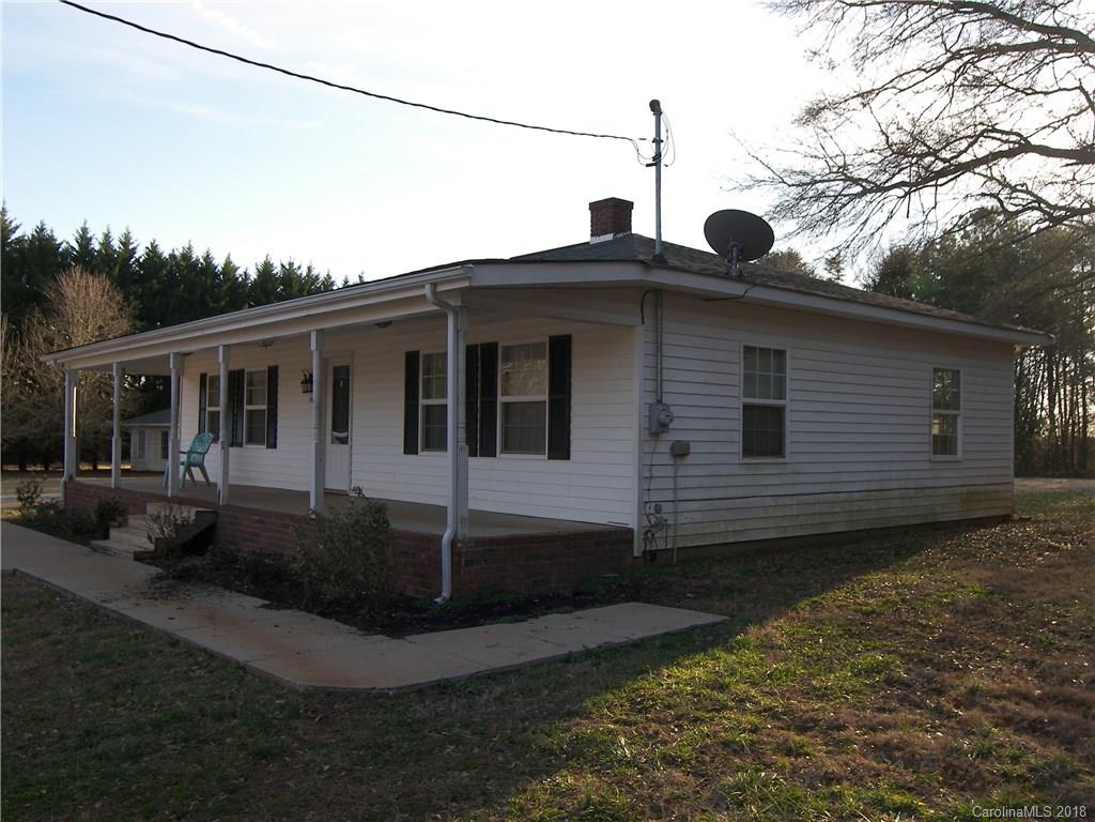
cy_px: 411
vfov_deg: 44.2
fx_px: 1012
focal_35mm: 32
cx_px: 548
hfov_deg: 56.8
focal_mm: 6.8
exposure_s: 1/250
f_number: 3.2
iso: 50
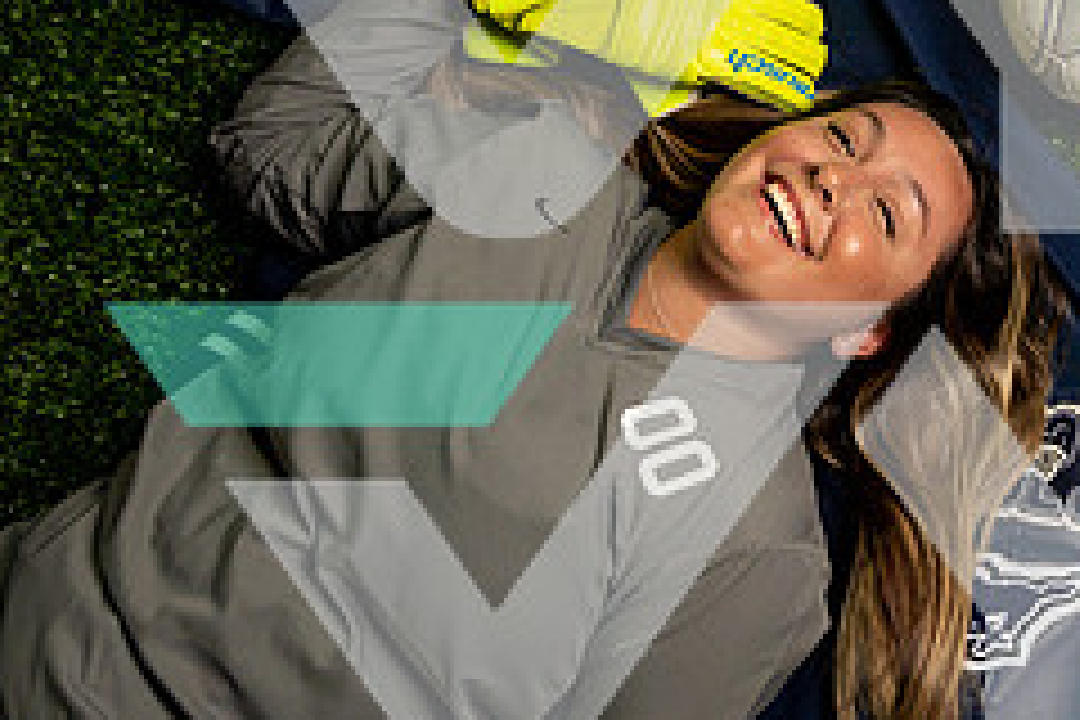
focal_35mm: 58
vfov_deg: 22.5
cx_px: 1264
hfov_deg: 30.0
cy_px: -2
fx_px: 1740
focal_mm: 24
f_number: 8
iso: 500
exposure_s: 1/200
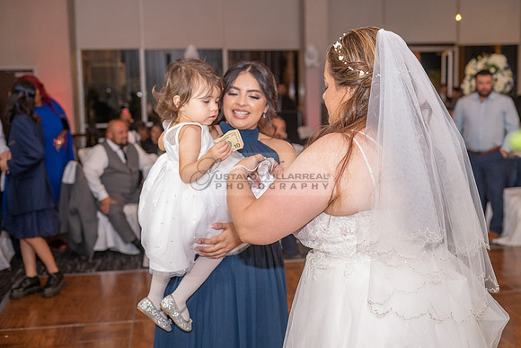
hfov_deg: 44.5
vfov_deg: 30.5
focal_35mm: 44
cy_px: 174
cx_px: 260
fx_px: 637
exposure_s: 1/160
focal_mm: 44
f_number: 3.5
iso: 1600
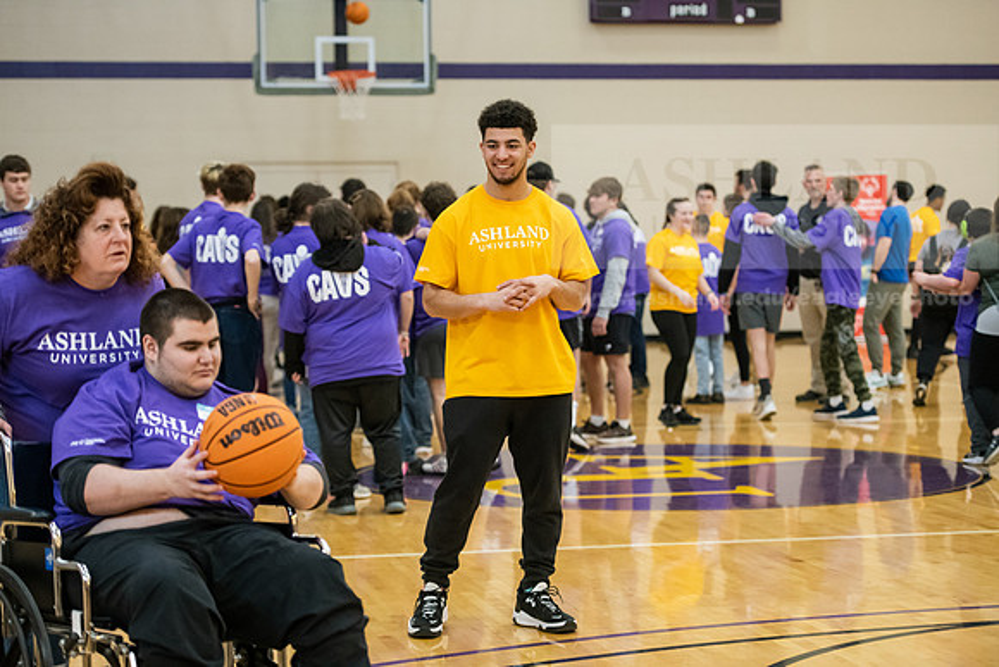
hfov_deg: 23.6
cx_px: 500
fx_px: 2387
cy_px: 334
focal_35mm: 86
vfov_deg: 15.9
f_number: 3.2
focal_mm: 86
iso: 4000
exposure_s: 1/200
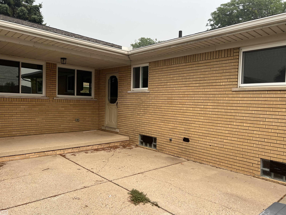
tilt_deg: -2.1
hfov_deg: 67.3
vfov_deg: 53.1
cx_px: 143
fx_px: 215
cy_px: 108
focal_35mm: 26
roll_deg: -1.7
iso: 50
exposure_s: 1/2299
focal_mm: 5.7
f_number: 1.5
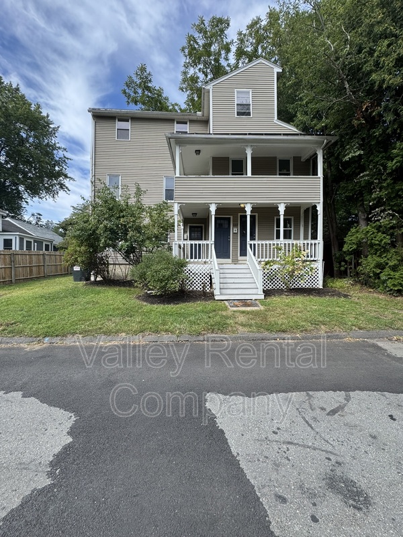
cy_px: 268
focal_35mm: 14
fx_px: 217
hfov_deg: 85.7
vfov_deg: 102.1
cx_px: 202
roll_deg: +0.2
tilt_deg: +0.4
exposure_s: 1/763
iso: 40
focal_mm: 2.22
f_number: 2.2
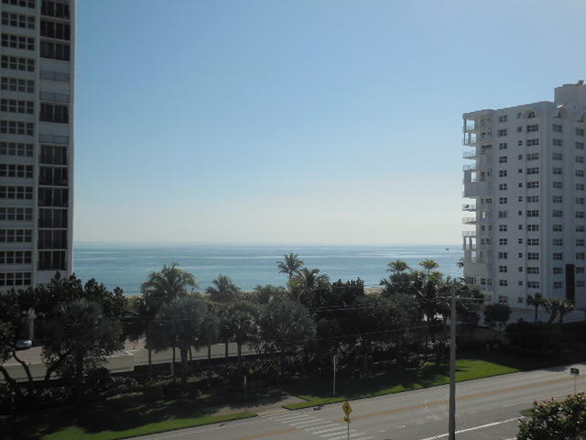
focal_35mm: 39
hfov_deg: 47.9
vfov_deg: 36.8
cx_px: 293
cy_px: 220
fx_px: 660
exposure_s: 1/1250
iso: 125
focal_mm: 7
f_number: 7.8
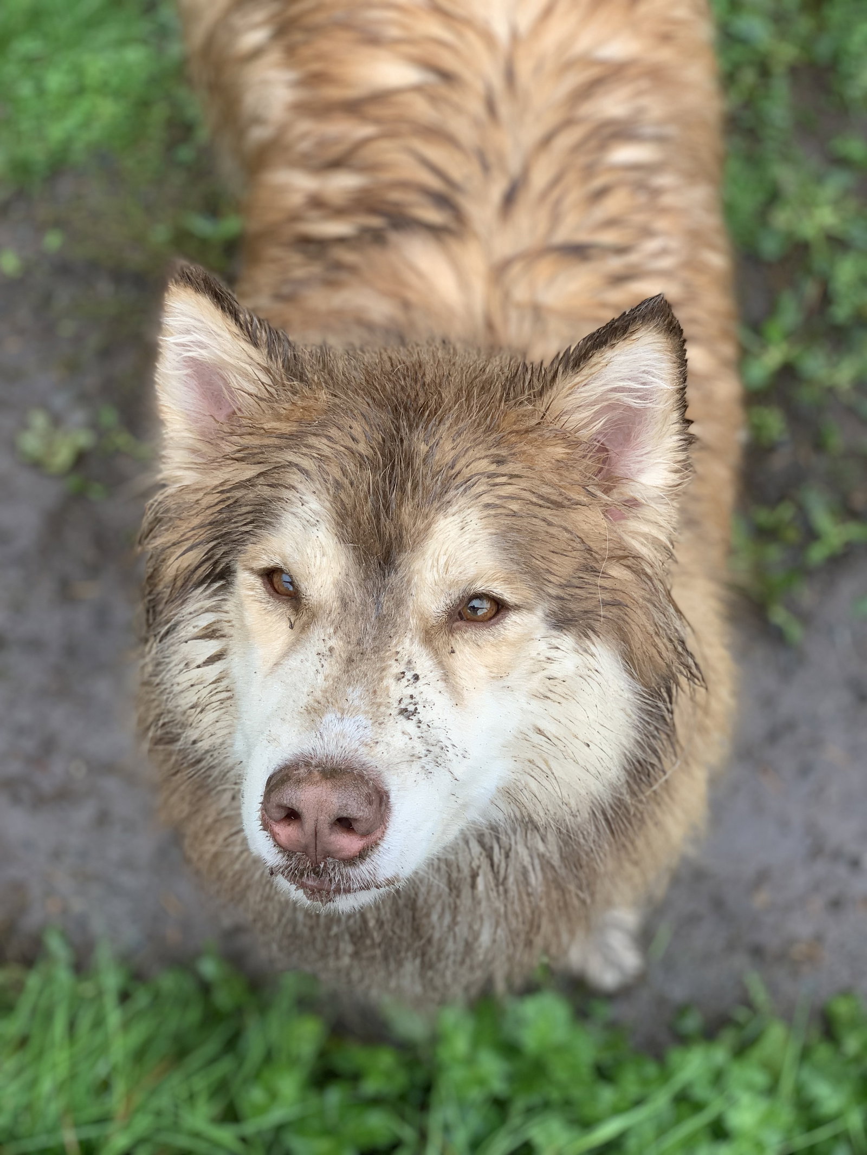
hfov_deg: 28.0
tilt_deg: -73.3
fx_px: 1736
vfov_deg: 36.8
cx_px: 434
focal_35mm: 52
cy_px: 578
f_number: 2.4
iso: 32
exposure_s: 1/122
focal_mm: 6
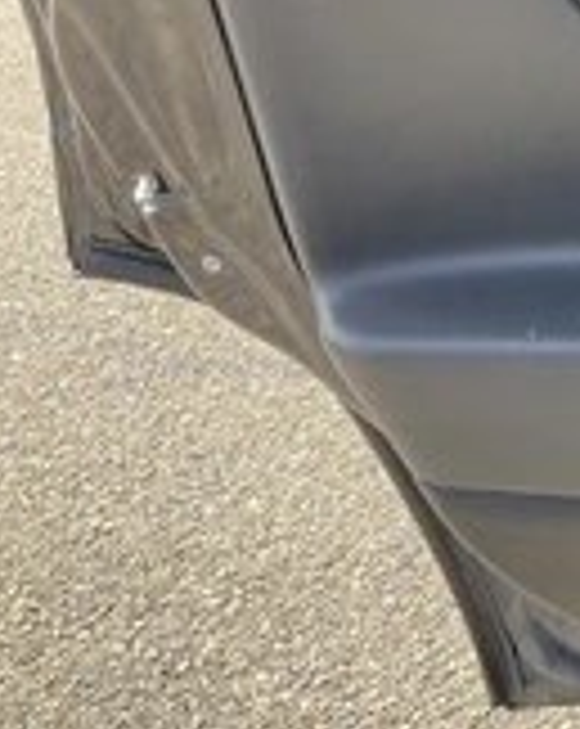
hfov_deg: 19.3
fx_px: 1506
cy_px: 261
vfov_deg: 27.1
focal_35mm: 70
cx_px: 850
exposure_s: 1/172
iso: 32
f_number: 1.8
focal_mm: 3
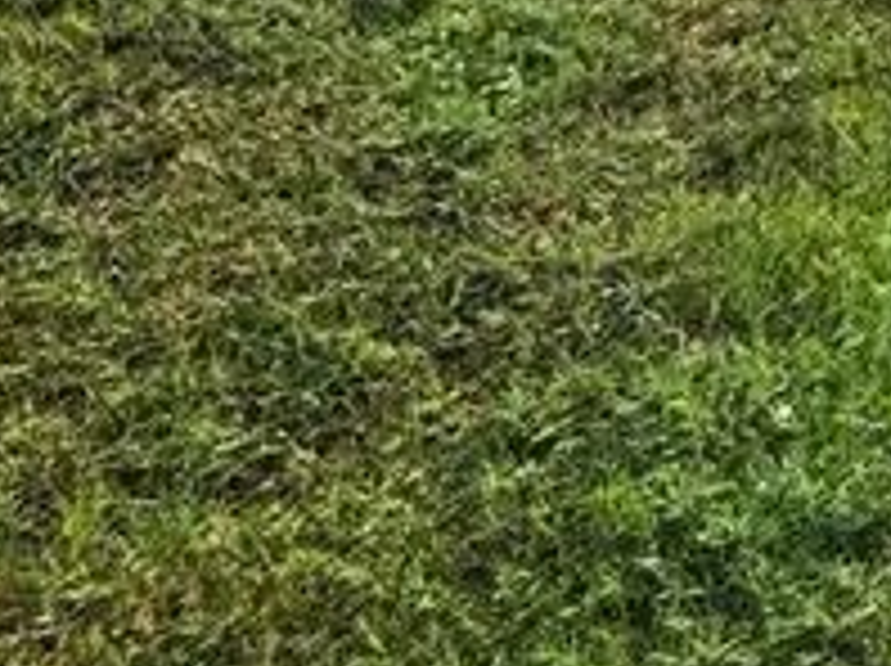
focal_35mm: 119
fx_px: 3059
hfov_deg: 14.5
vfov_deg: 11.0
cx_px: 1624
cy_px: -760
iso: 20
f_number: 1.8
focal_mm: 5.4
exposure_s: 1/2246
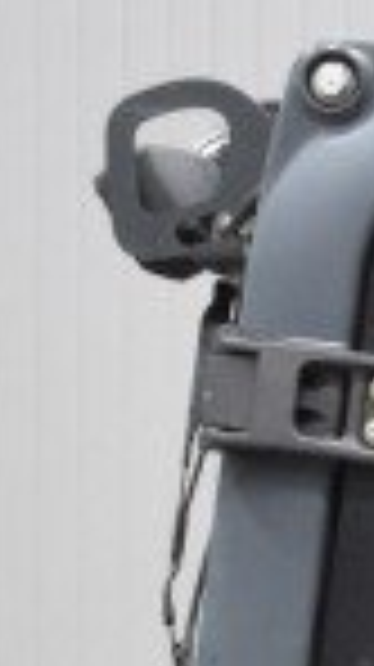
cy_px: 1035
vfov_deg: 7.9
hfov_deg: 4.3
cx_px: 1302
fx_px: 4740
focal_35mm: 268
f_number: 5
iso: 1600
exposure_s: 1/25
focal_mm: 21
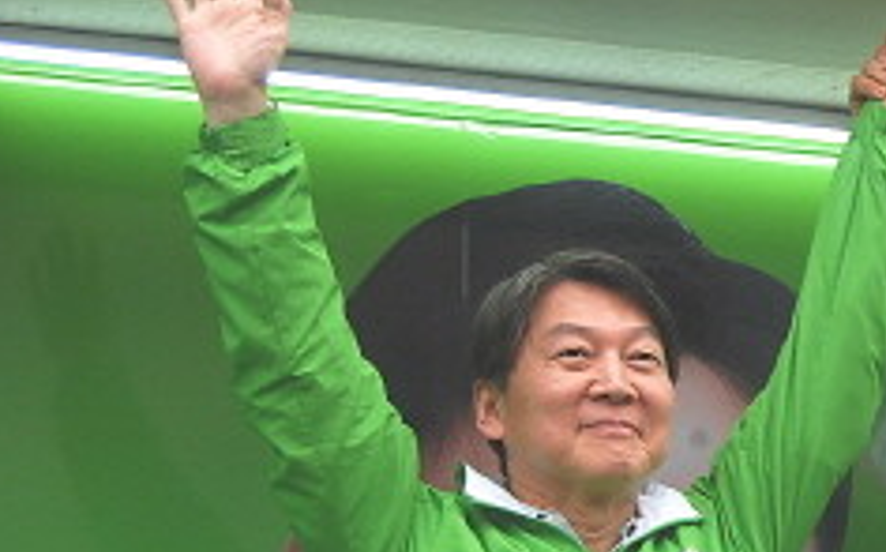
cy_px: 498
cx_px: 1025
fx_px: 3570
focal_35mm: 148
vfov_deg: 8.8
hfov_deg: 13.8
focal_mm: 38
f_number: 5
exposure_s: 1/80
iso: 100
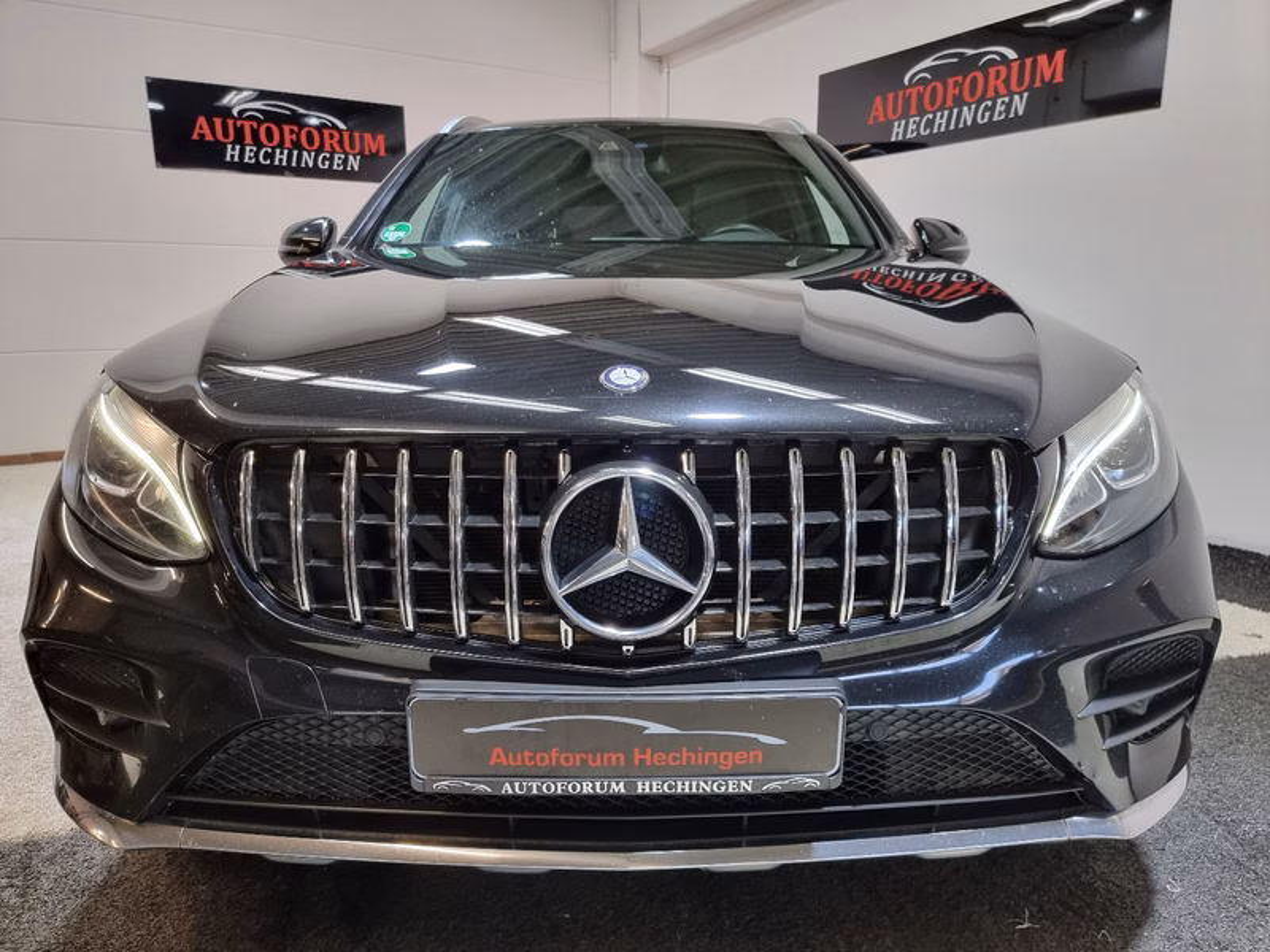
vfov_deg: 56.8
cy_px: 476
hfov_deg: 71.6
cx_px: 635
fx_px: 881
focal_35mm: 24
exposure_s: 1/100
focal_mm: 6.7
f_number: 1.8
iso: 160
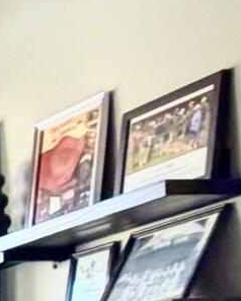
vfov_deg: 13.1
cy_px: 462
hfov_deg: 7.0
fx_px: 1229
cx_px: -839
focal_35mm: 138
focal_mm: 2.22
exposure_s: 1/120
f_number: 2.2
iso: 160
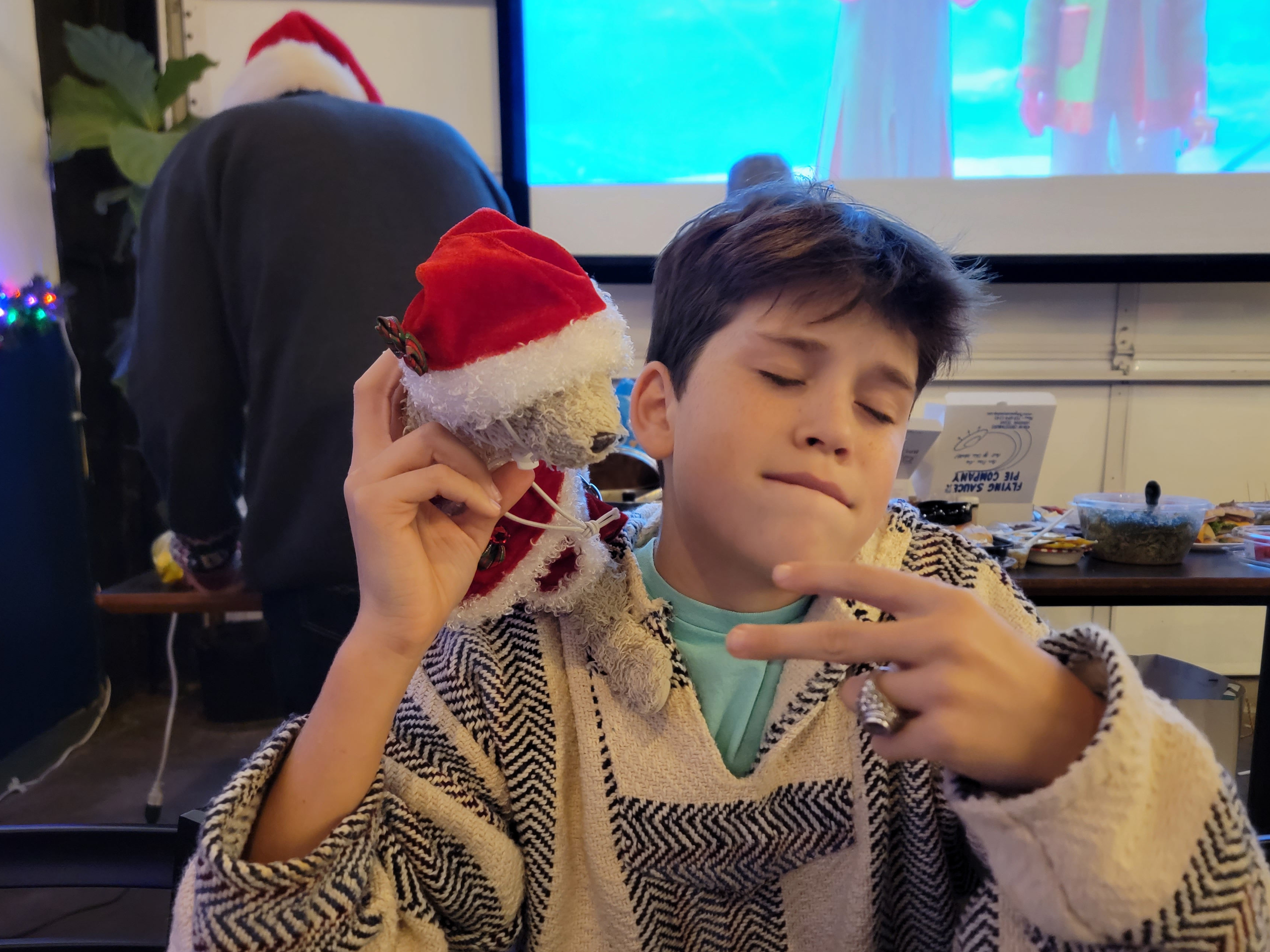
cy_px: 546
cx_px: 662
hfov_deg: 63.4
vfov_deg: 49.6
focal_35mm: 28
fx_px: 1027
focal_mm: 6.7
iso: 640
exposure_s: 1/24
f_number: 1.8
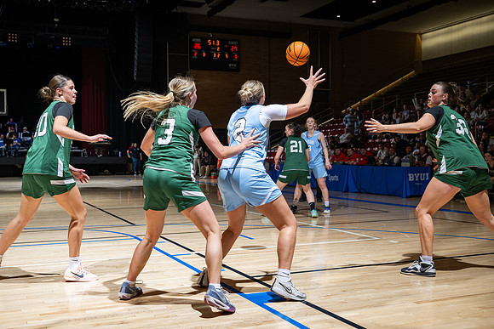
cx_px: 247
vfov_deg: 32.6
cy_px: 164
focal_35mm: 41
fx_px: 563
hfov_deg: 47.4
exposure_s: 1/125
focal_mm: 41
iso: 80
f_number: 4.5
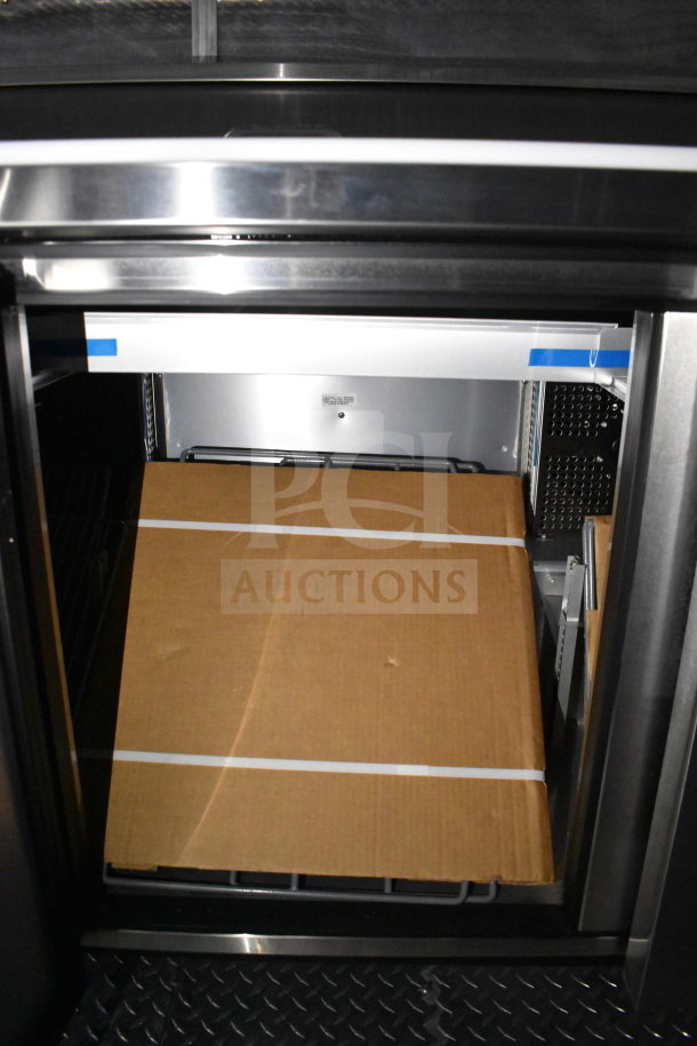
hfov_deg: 47.9
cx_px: 348
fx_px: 784
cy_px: 523
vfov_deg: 67.4
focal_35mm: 27
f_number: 3.5
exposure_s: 1/30
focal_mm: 18
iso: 7200
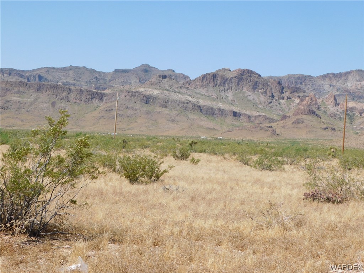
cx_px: 182
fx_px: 620
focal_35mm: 59
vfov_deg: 24.8
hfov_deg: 32.7
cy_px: 136
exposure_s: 1/1000
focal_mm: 10.4
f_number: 4
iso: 125
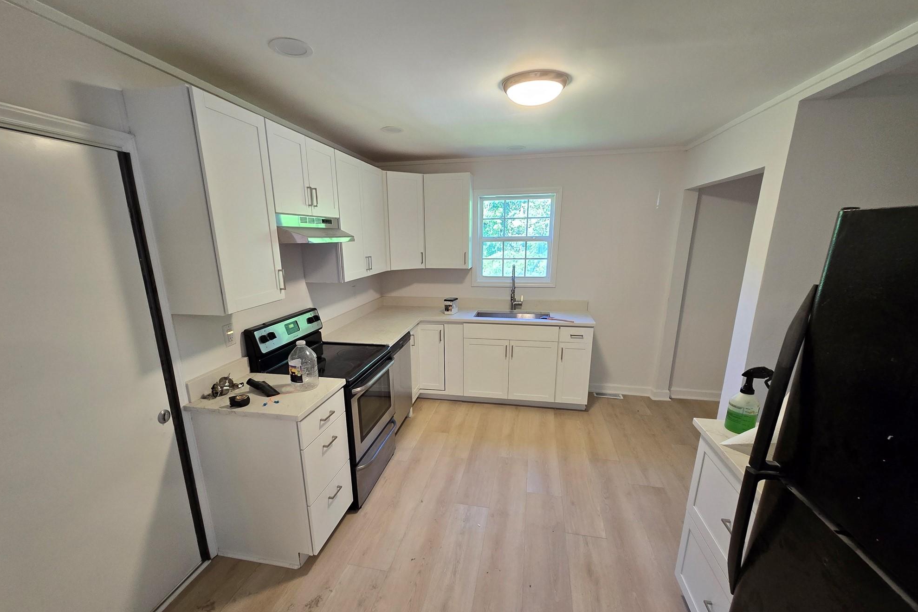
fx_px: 357
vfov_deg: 80.8
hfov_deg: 104.2
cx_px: 446
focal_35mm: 14
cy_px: 347
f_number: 2.2
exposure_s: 1/60
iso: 200
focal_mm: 2.2
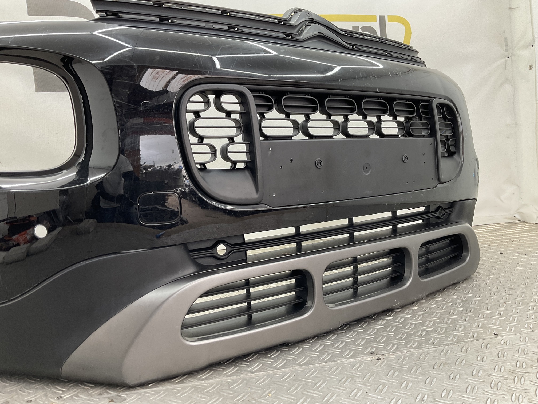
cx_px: 269
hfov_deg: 61.7
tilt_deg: -4.8
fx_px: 451
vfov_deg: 48.2
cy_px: 202
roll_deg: +1.6
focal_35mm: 29
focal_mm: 3
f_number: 1.8
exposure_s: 1/50
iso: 40
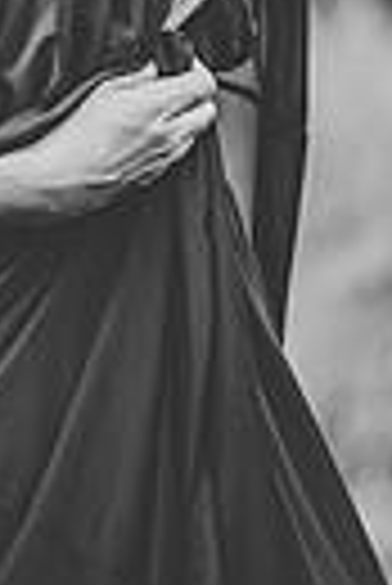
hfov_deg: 2.6
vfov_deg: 3.8
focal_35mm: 537
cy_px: -212
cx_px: -68
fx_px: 8747
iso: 200
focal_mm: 155
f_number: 2.8
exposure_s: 1/320
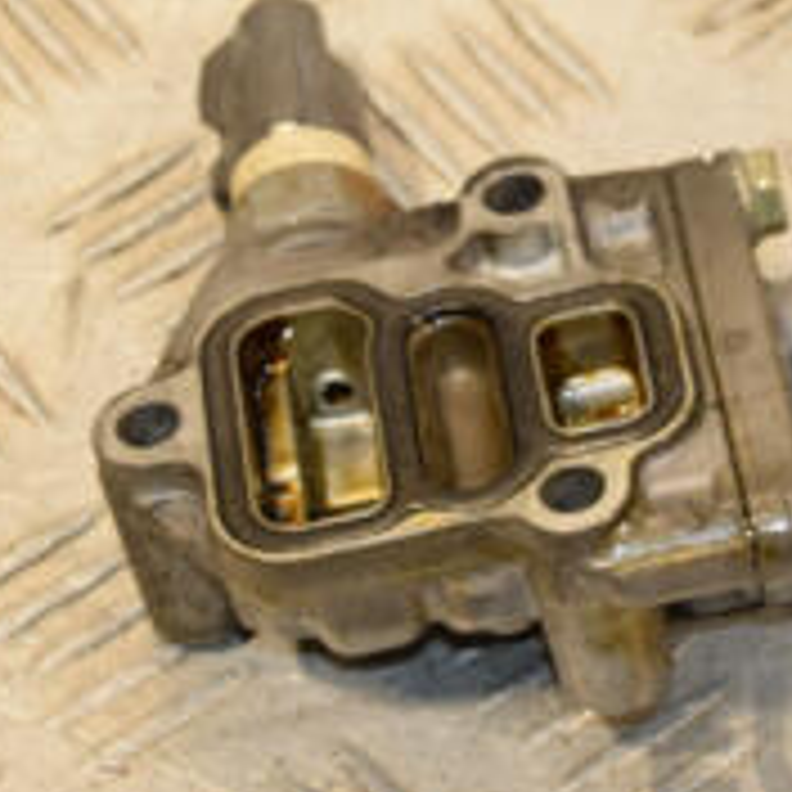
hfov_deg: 8.1
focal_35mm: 217
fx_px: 5617
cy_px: 140
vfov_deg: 8.0
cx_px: 567
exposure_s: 1/200
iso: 800
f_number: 7.1
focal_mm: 50
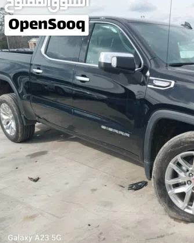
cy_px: 120
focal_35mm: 39
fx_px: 280
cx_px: 177
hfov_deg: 35.8
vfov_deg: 46.8
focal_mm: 4
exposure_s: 1/469
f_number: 1.8
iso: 20
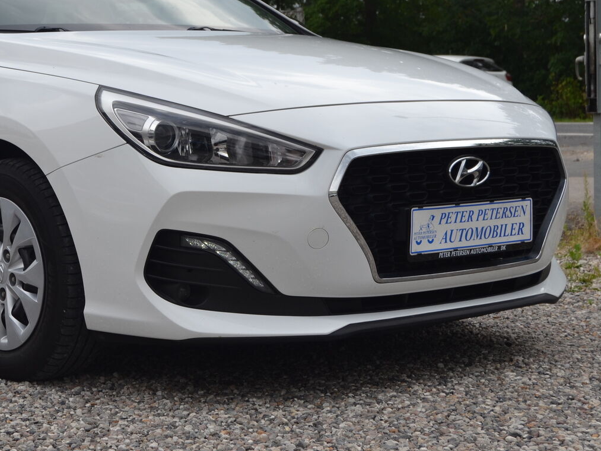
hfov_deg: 23.4
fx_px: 1424
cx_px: 104
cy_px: 141
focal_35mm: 82
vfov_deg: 17.9
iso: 100
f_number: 7.1
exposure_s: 1/200
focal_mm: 30
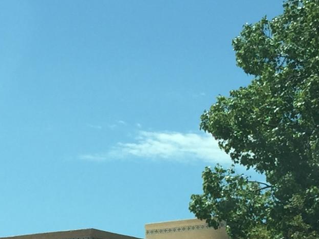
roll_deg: -0.3
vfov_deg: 10.3
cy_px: 330
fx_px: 1290
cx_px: -40
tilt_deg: +1.4
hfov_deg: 13.8
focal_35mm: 140
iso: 32
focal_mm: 4.15
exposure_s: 1/760
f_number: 2.2
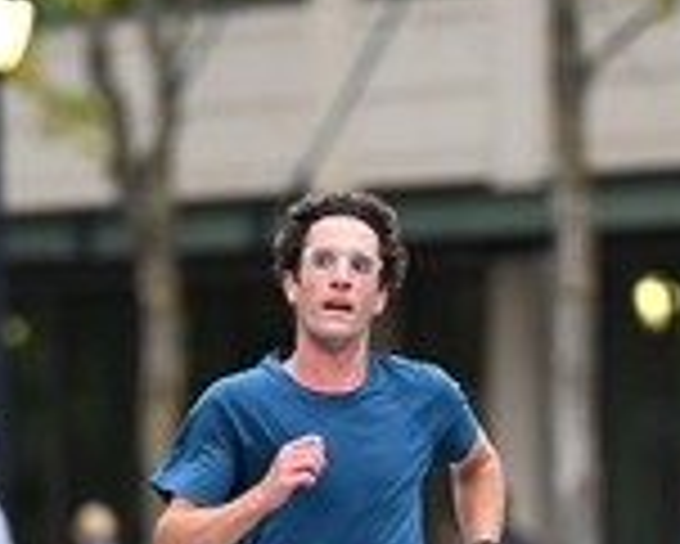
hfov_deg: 2.8
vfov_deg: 2.3
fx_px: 13755
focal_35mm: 683
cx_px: 403
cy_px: 562
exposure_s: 1/800
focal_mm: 200
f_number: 2.8
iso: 1600
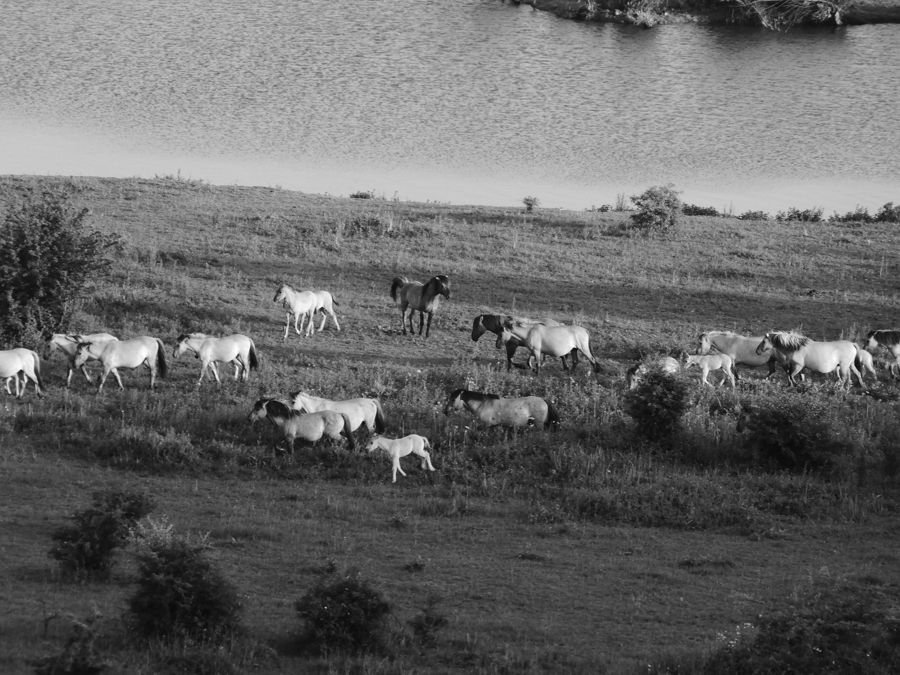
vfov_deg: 2.7
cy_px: 338
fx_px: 14274
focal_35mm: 549
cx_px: 450
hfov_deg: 3.6
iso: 160
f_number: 5.6
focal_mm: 98.3
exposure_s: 1/100
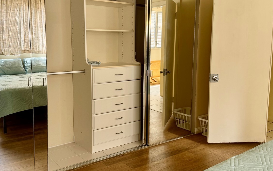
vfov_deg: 35.3
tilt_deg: -8.0
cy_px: 76
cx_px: 109
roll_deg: +0.3
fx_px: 268
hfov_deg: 53.6
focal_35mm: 36
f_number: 1.78
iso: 100
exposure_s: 1/120
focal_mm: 6.76
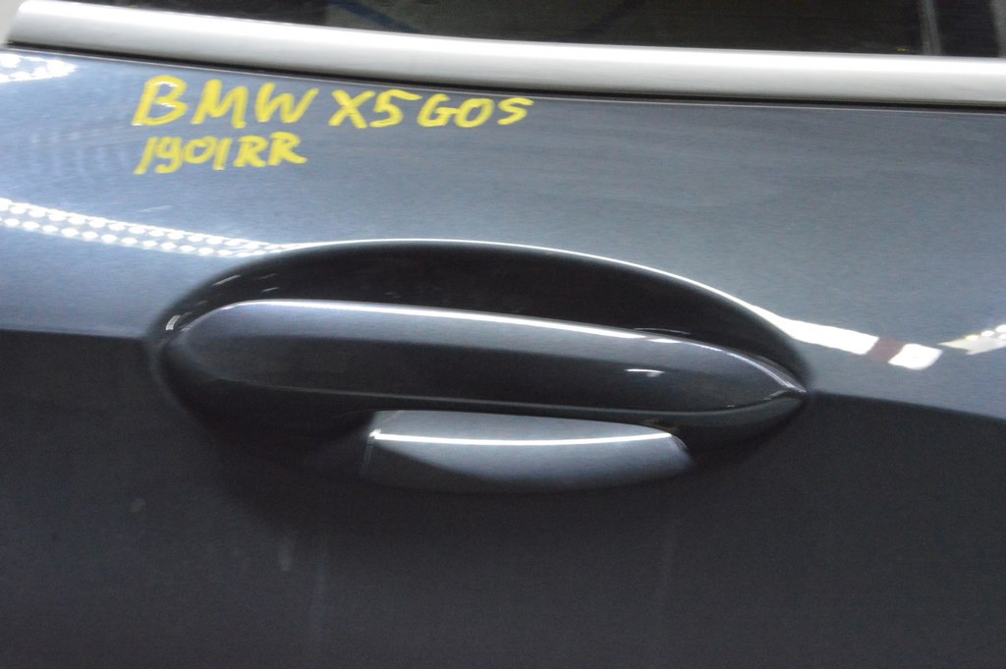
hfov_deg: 28.1
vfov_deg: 18.9
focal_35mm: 72
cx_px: 503
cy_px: 334
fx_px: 2010
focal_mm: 48
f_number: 20
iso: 6400
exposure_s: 1/20
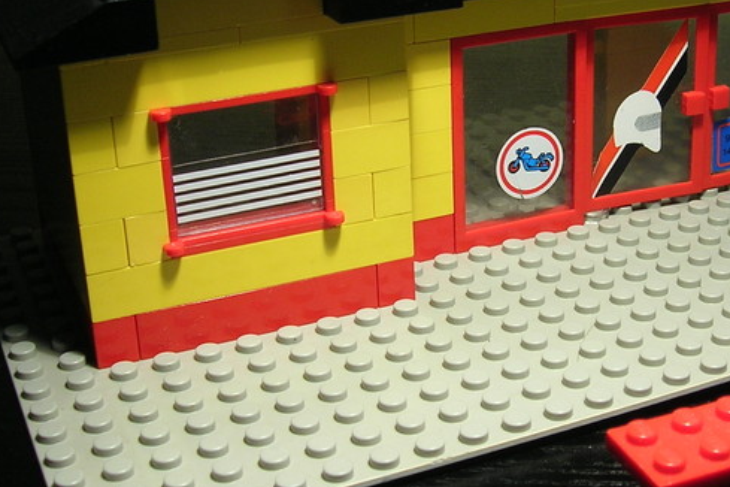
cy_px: 198
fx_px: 1318
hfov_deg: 30.4
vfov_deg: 20.9
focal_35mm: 65
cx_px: 555
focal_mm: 5.7
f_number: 2.9
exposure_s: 1/26.6
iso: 50
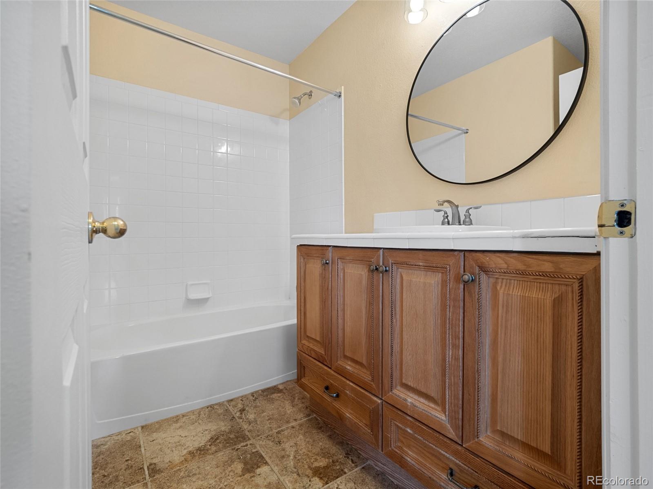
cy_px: 244
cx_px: 326
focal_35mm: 16
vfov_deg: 78.1
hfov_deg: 94.5
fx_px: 302
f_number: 9
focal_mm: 8
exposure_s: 1.3
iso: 200
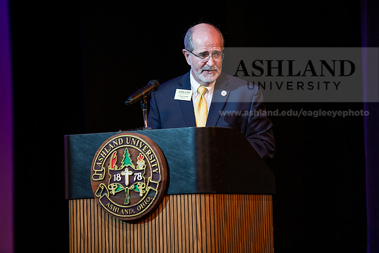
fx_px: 2001
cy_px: 126
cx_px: 190
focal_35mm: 190
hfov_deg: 10.8
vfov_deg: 7.2
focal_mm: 190
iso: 1600
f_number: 3.2
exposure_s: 1/200
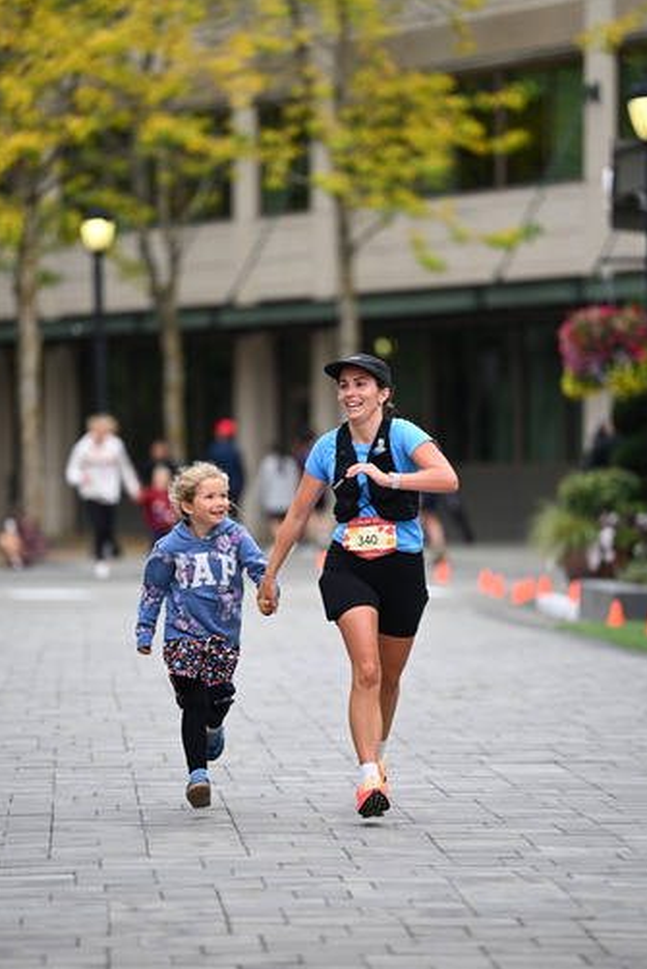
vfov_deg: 9.4
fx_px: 5899
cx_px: 306
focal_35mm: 219
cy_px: 481
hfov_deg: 6.3
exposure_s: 1/2000
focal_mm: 200
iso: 640
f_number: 2.8
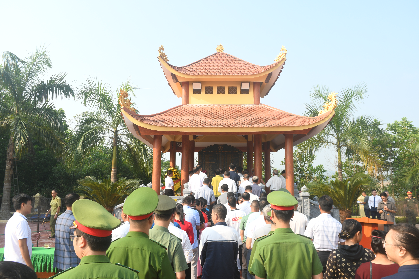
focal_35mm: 30
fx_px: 349
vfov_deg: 43.6
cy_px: 140
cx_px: 210
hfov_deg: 61.9
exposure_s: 1/100
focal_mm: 20
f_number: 6.3
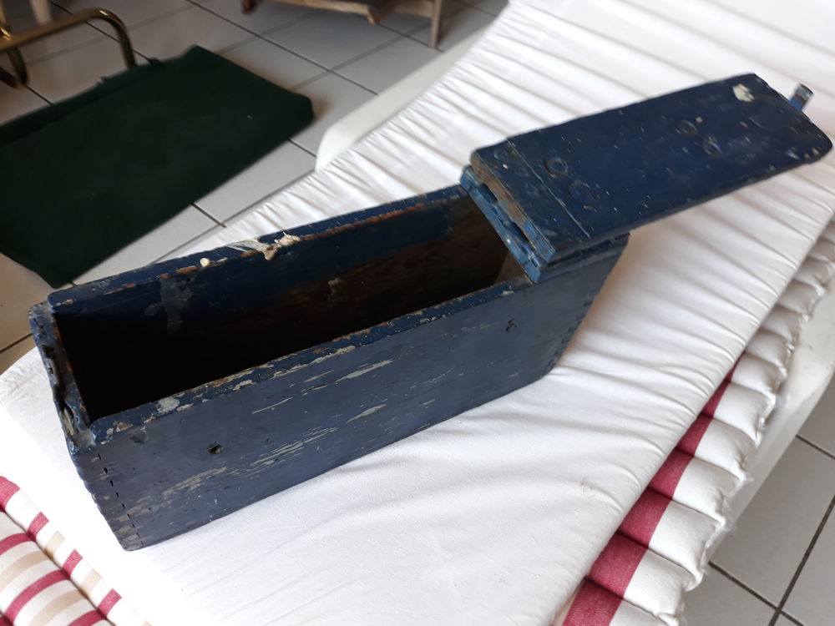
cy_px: 313
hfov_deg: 65.3
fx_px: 651
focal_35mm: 27
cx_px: 418
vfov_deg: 51.4
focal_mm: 3.71
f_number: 1.7
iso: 50
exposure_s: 1/50
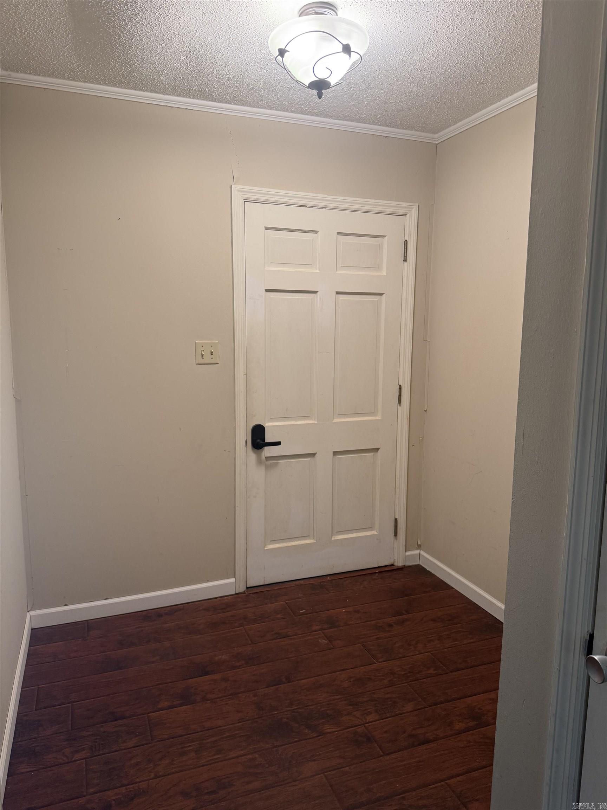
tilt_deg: -7.0
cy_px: 405
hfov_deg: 56.8
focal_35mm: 24
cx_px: 304
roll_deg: -0.5
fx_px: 561
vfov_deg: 71.6
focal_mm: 6.76
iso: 160
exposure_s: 1/60
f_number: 1.78
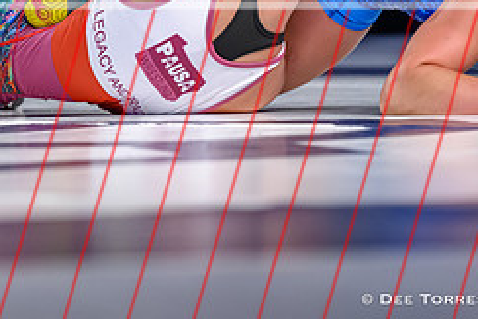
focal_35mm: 421
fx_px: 5593
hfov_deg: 4.9
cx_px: 255
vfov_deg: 3.3
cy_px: -61
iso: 3200
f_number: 2.8
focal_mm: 155
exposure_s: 1/800
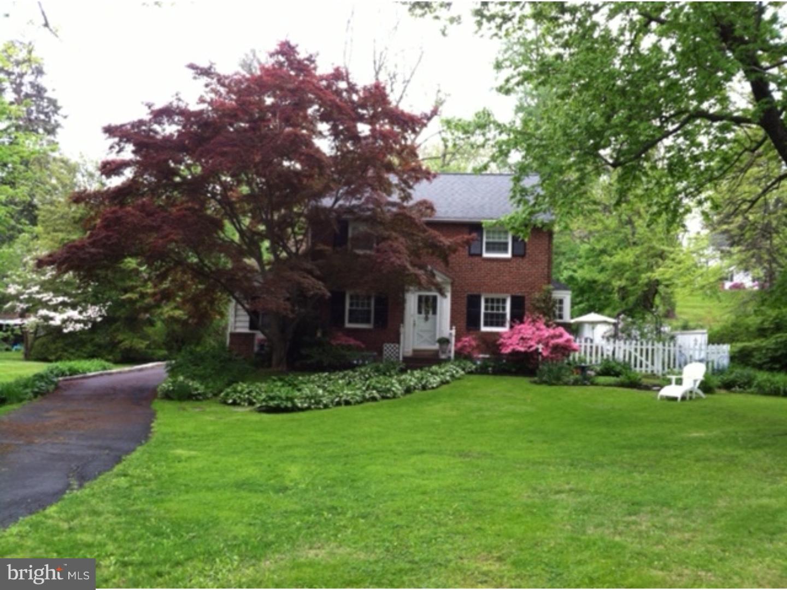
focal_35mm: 35
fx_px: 796
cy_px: 295
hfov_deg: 52.6
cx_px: 394
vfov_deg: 40.7
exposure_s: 1/120
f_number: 2.8
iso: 80
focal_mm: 3.85
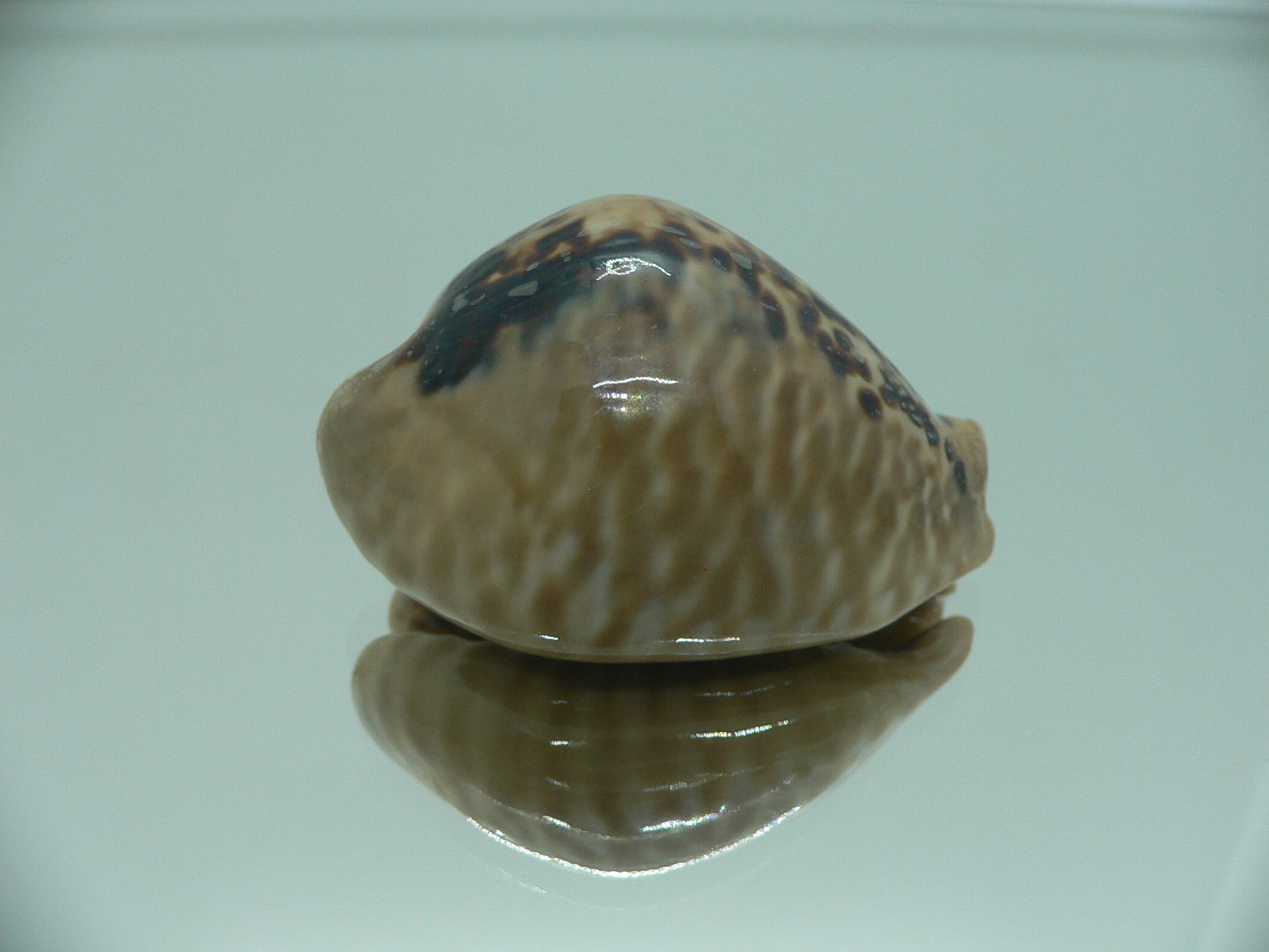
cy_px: 476
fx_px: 1283
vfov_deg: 40.7
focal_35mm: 35
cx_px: 634
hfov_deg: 52.6
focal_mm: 4.6
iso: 80
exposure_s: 1/60
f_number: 2.8
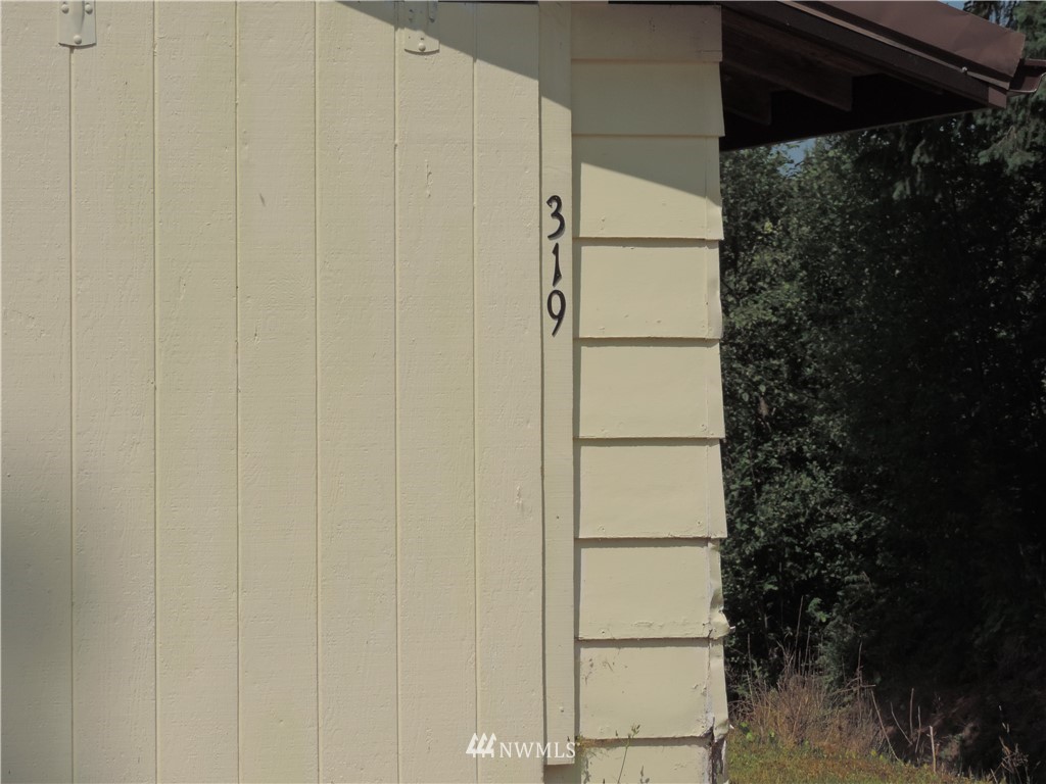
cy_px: 392
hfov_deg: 14.6
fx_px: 4079
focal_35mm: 135
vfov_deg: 11.0
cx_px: 523
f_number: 4.3
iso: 125
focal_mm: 24
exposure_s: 1/2000
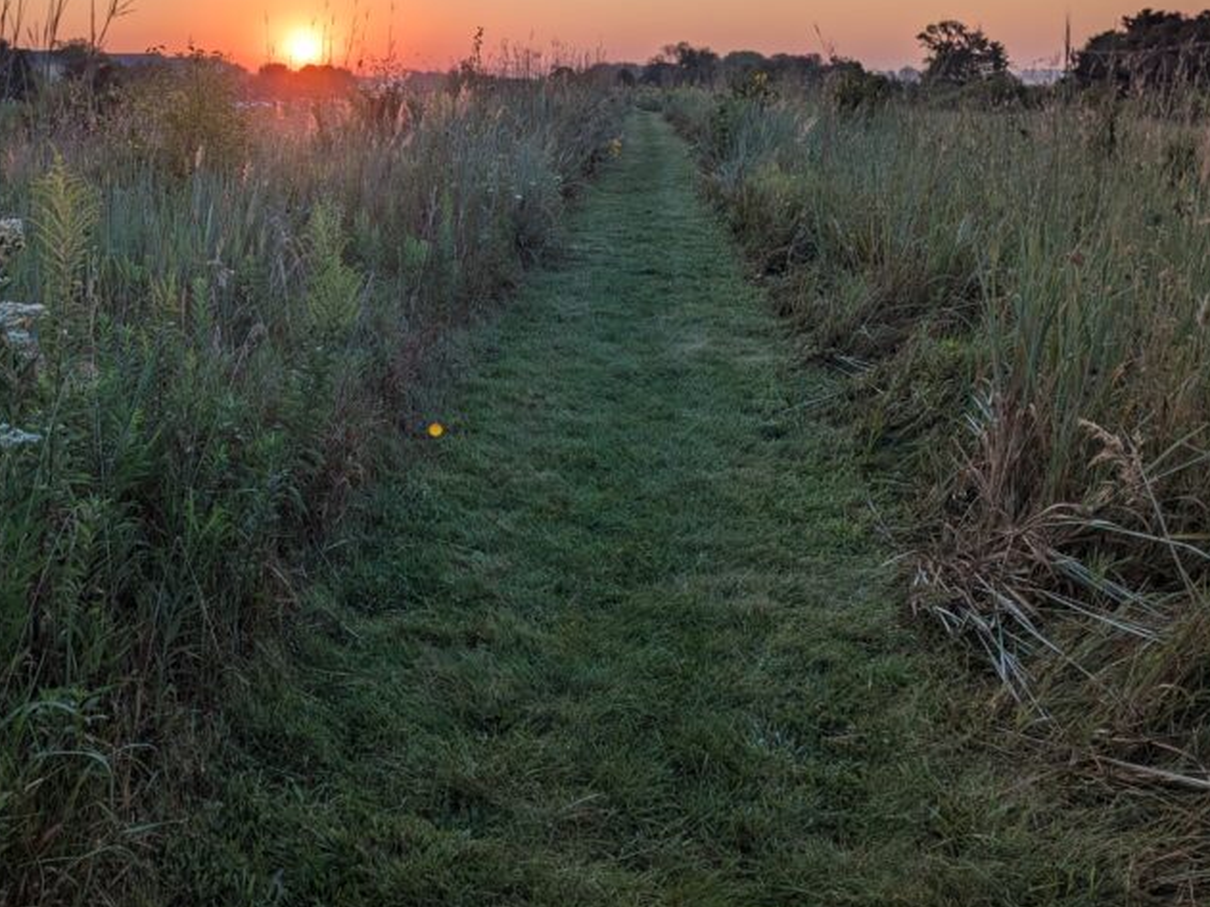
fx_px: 1363
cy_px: 258
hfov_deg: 46.6
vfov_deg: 36.2
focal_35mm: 39
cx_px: 345
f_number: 1.85
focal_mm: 6.81
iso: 33
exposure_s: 1/1192
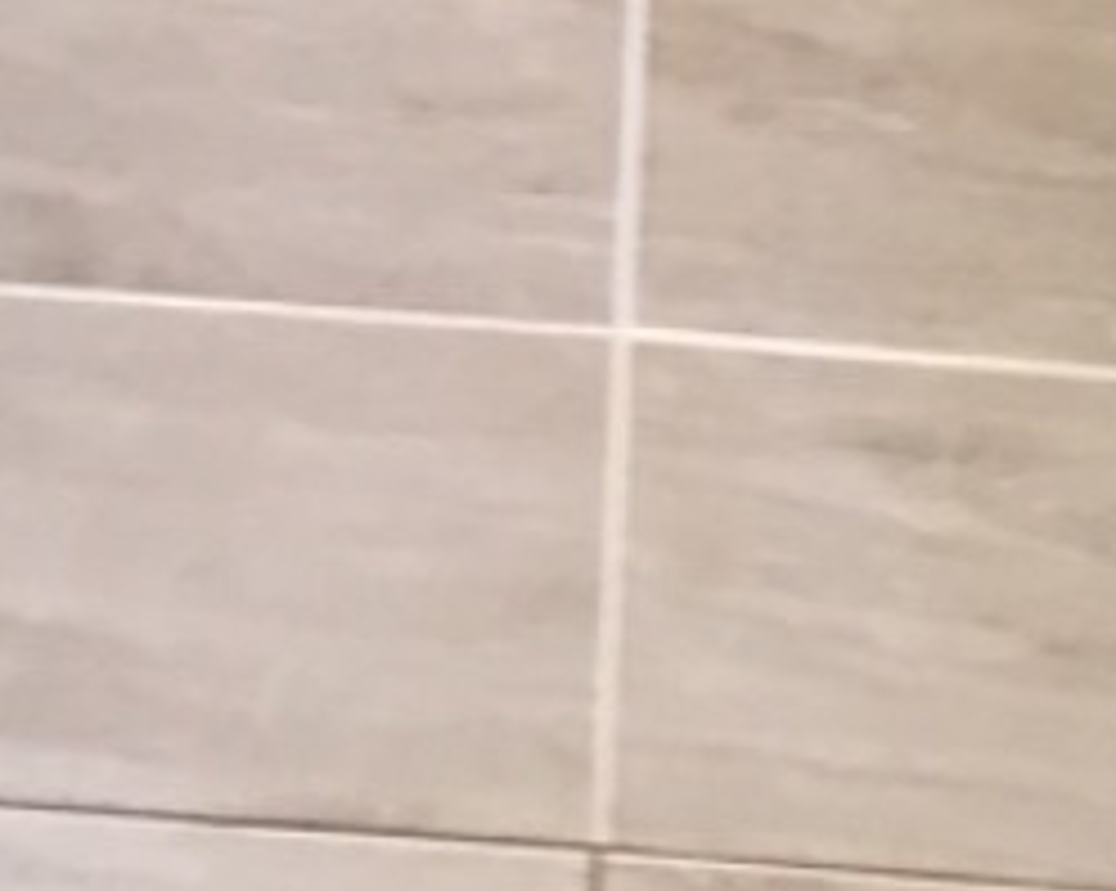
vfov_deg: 9.6
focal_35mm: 137
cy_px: -1413
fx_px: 4521
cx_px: 1300
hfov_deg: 13.7
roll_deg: -6.4
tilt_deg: -13.9
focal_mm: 4.15
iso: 200
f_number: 2.2
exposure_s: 1/33
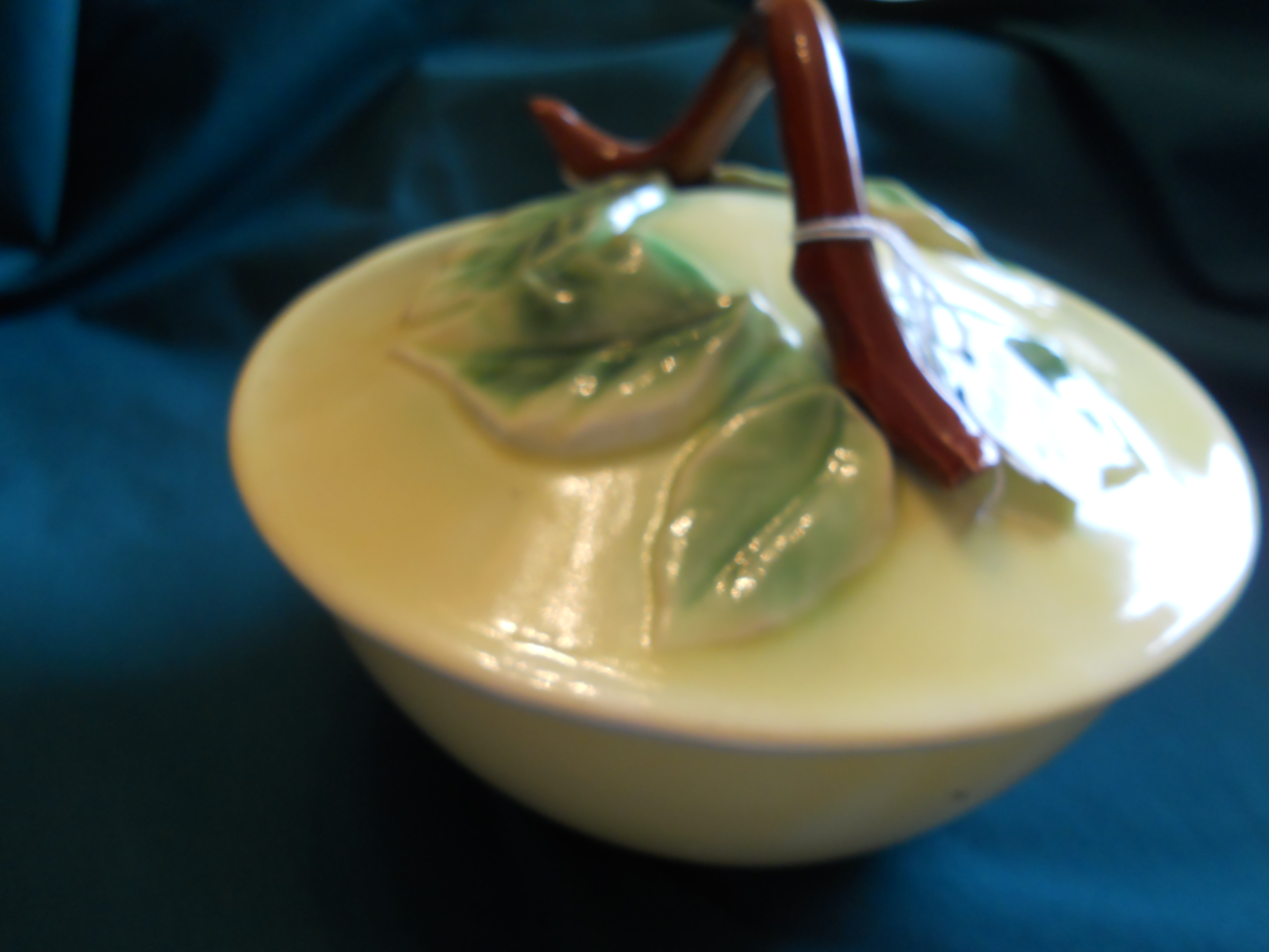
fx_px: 1173
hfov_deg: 56.8
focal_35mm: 32
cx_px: 634
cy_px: 476
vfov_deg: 44.2
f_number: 3.5
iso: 125
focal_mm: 5.8
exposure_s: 1/30
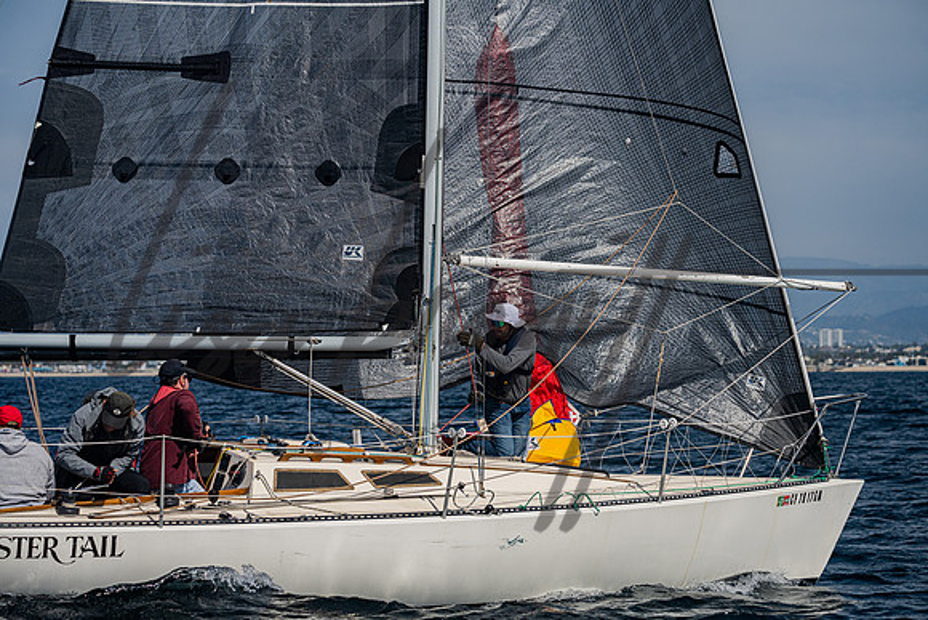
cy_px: 310
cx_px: 464
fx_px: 3223
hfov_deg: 16.4
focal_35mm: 125
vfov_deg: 11.0
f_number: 6.3
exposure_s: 1/5000
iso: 320
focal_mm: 125
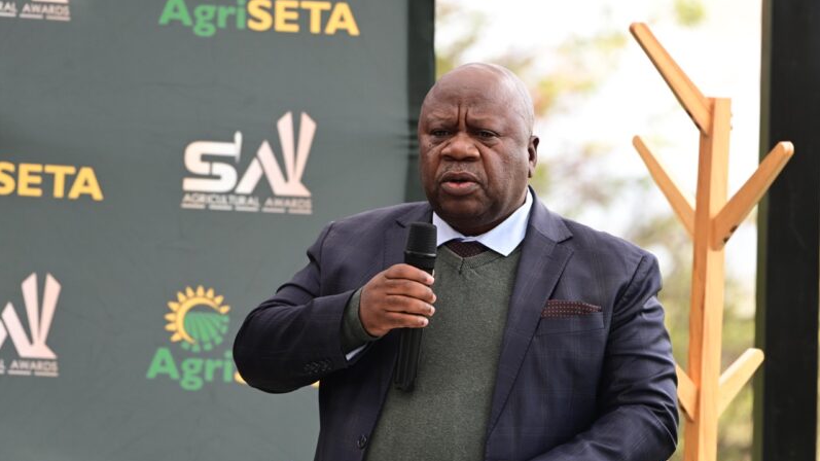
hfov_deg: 5.9
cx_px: 409
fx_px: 8000
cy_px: 257
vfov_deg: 3.3
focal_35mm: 368
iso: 400
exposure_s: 1/125
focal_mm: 350
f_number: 5.6
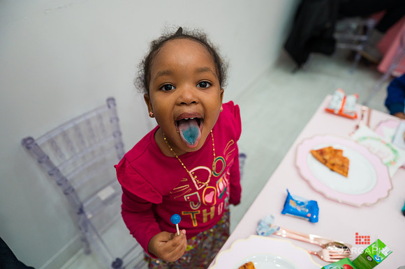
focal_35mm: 24
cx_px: 202
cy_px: 134
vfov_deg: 53.1
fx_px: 270
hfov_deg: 73.8
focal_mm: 24
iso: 800
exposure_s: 1/200
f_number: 3.2
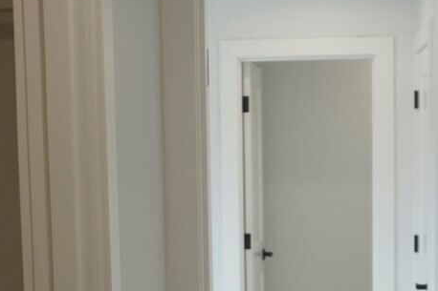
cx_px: 227
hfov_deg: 22.9
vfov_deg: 15.2
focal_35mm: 89
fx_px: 1082
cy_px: 266
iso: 320
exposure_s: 1/160
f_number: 4
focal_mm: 16
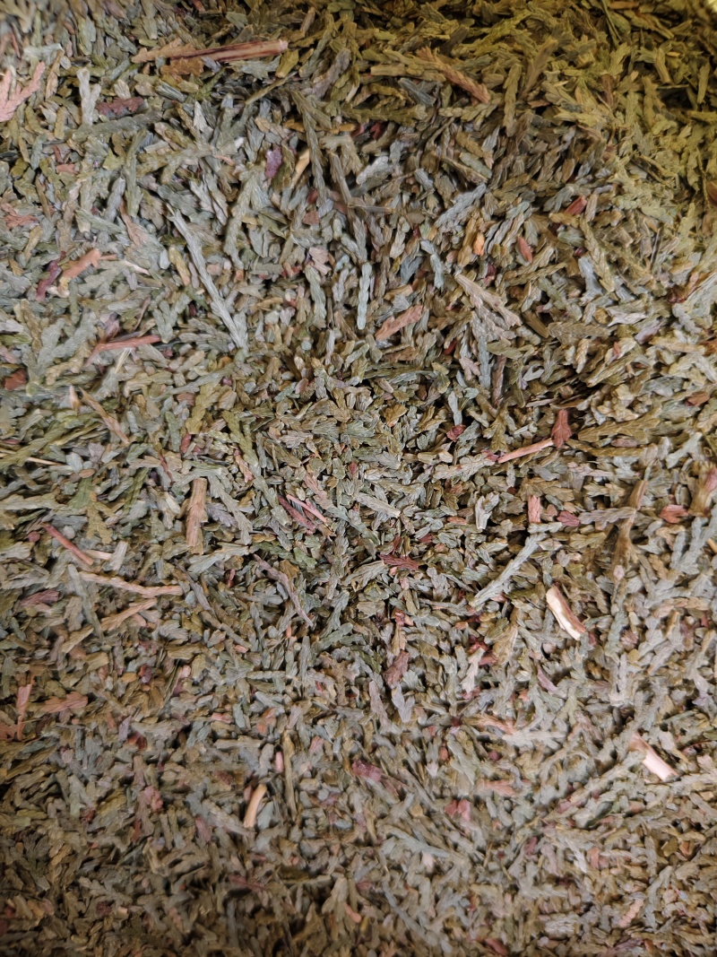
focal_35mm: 23
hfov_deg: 58.9
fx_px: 635
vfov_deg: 73.9
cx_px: 358
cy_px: 478
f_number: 1.88
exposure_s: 1/33.3
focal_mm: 5.56
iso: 1751
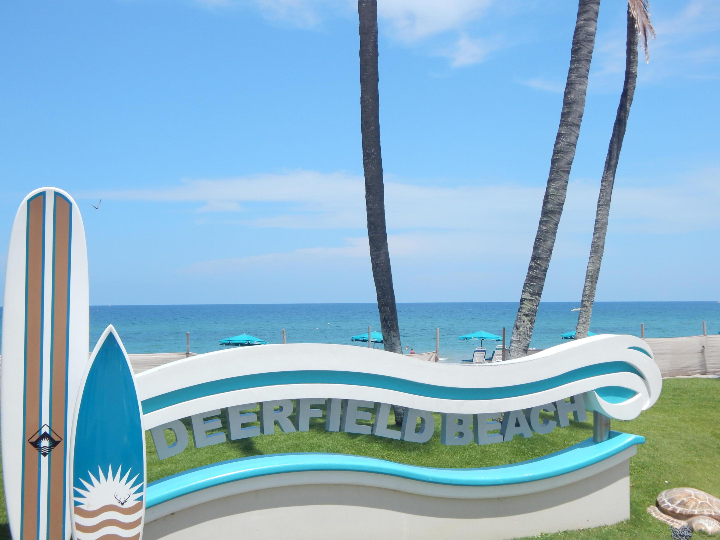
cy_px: 270
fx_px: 998
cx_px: 360
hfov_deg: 39.7
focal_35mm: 48
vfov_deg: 30.3
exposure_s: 1/400
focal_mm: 8.6
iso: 125
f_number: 7.4
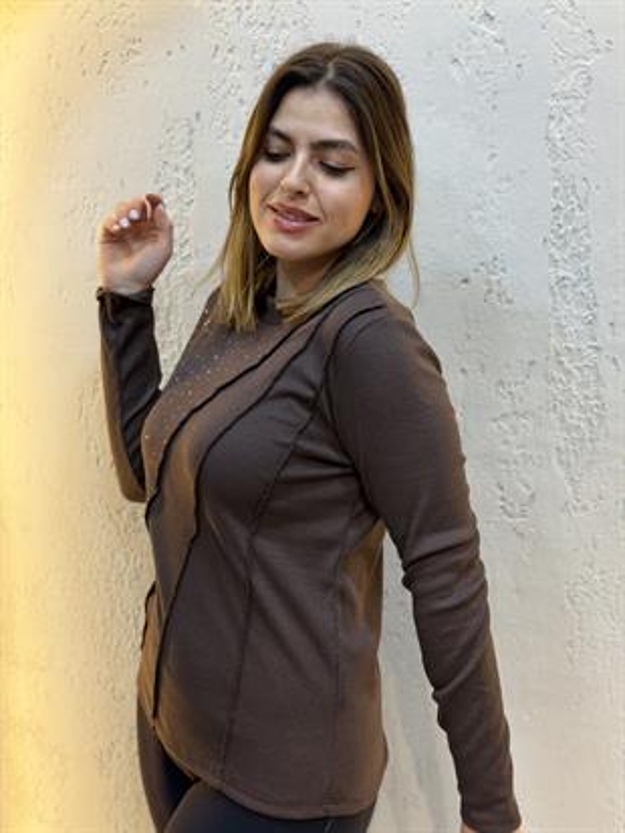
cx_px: 312
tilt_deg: -9.7
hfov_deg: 30.3
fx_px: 1155
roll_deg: +1.7
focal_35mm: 48
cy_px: 416
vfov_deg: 39.6
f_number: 1.78
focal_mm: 6.76
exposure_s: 1/100
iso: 80
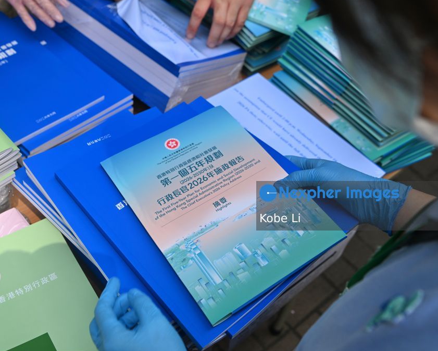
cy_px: 175
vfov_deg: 31.5
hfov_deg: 38.8
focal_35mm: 48
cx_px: 208
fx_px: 622
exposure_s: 1/250
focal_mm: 42
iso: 250
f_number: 6.3
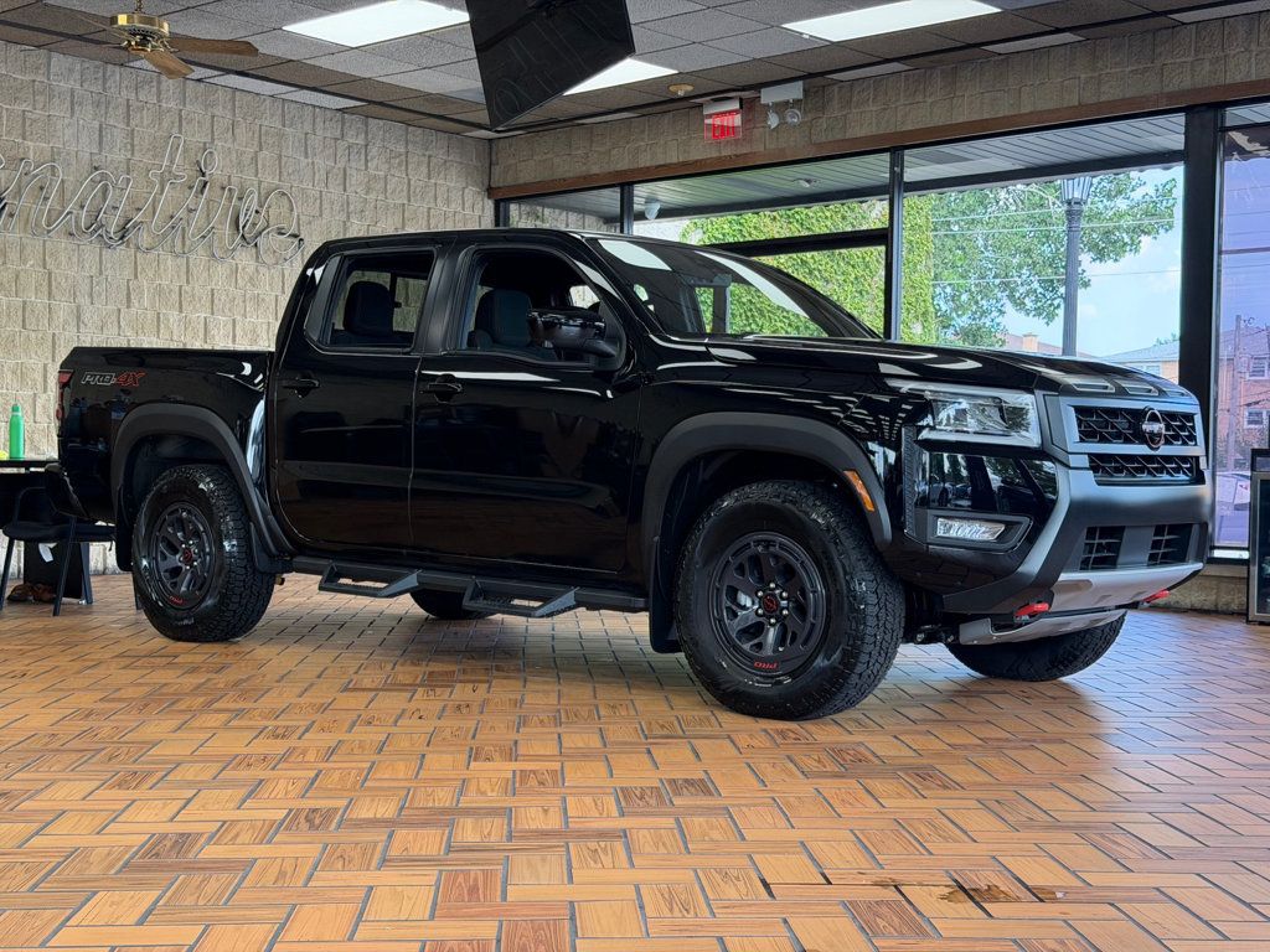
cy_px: 476
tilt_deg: -1.5
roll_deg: -0.8
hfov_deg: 39.7
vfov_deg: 30.3
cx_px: 635
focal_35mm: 48
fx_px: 1761
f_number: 1.78
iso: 125
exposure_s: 1/187
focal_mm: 6.76
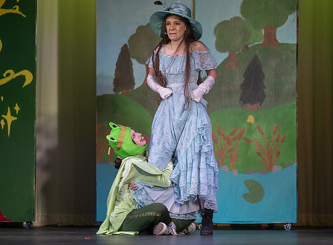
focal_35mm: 158
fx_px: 1508
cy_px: 122
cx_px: 178
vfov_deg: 9.3
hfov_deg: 12.6
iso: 200
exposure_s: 1/250
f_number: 2.8
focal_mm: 140
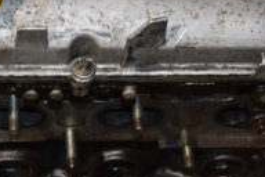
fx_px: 957
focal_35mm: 130
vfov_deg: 10.3
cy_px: -51
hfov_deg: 15.6
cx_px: 30
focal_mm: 26
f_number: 5
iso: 800
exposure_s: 1/60
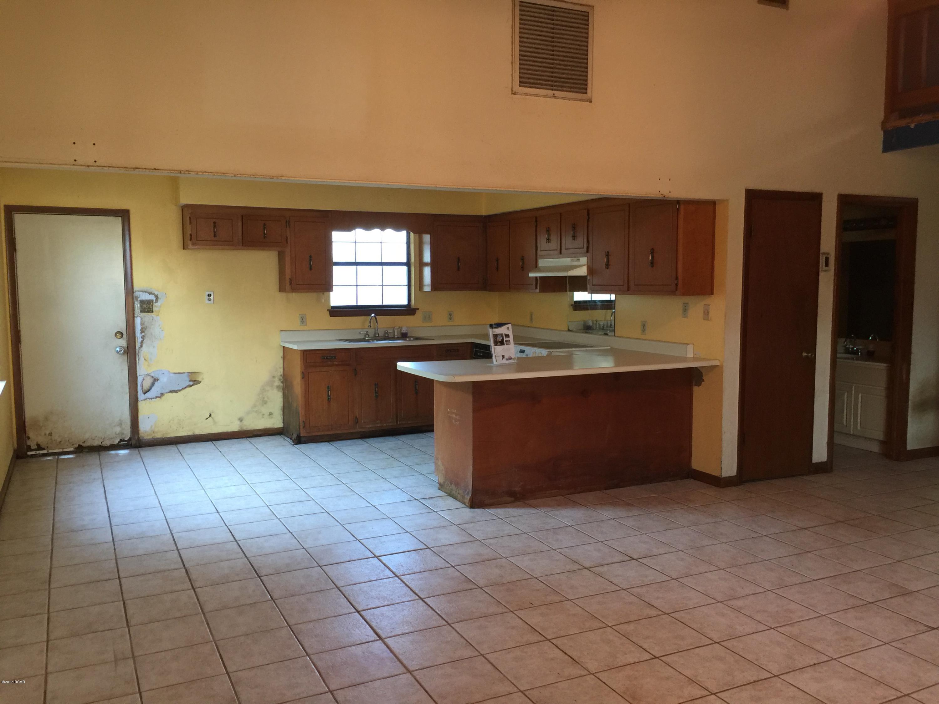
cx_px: 470
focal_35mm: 29
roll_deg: -0.4
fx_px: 787
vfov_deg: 48.2
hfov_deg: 61.7
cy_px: 352
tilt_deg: -4.7
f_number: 2.2
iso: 64
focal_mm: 4.15
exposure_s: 1/15
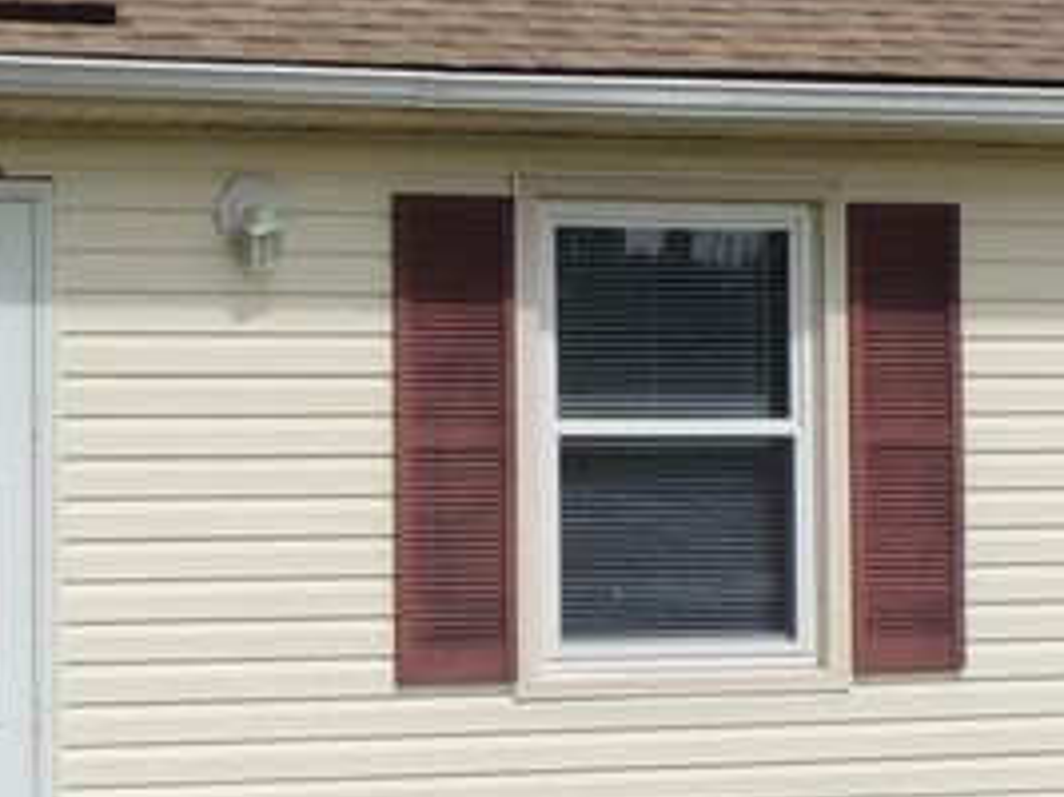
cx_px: 52
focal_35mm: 92
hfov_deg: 20.8
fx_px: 2827
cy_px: 395
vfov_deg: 16.0
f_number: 3.7
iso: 100
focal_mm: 4.3
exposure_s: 1/1250
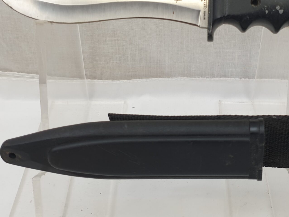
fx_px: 434
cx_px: 206
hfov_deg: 36.2
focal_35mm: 52
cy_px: 83
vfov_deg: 27.9
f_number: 1.5
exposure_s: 1/125
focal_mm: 4.3
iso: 50
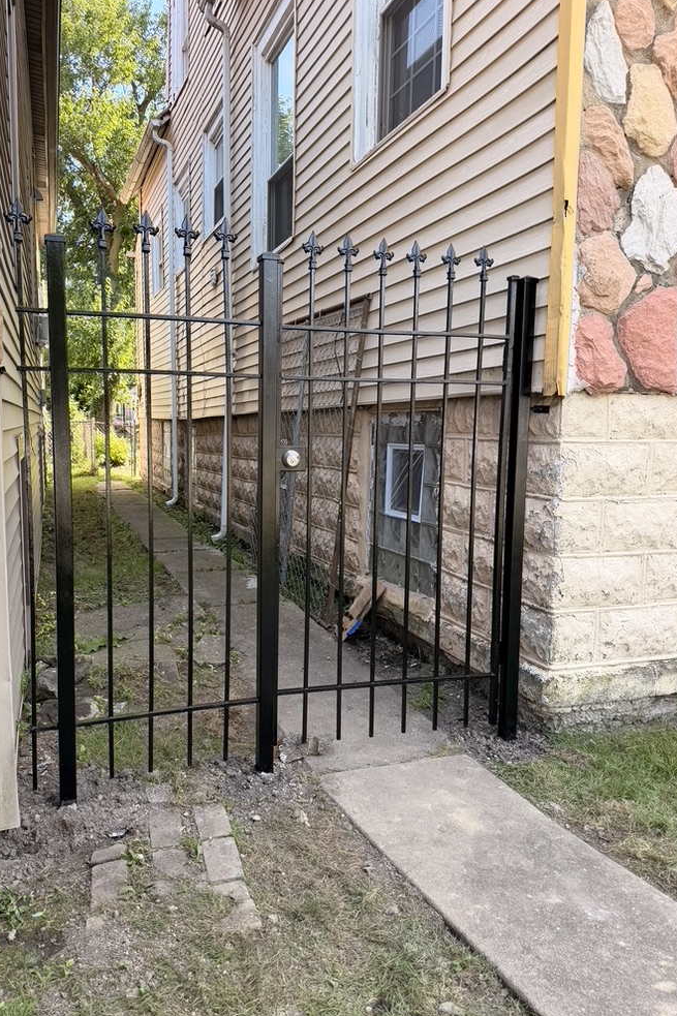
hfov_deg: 49.4
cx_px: 287
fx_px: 734
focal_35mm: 26
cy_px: 498
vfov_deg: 69.4
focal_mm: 6.76
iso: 80
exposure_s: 1/412
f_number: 1.78
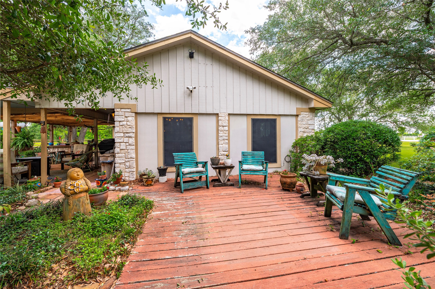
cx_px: 218
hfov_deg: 100.4
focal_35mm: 15
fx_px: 181
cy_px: 144
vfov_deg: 77.2
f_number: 10
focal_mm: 15
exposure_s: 1/100
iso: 125
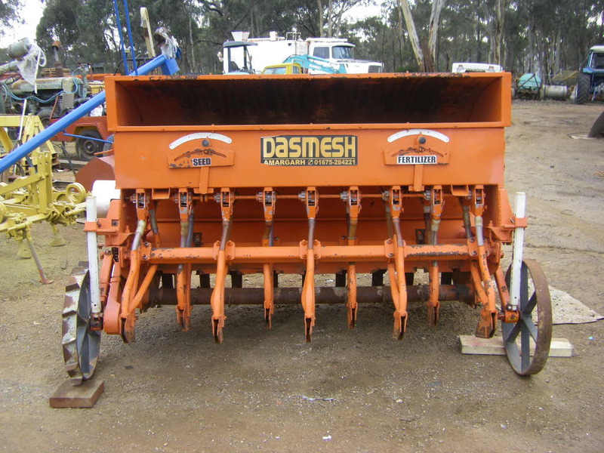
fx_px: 663
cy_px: 226
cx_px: 302
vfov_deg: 37.7
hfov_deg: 49.0
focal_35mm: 38
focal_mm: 6.3
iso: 64
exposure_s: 1/50
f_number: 3.5
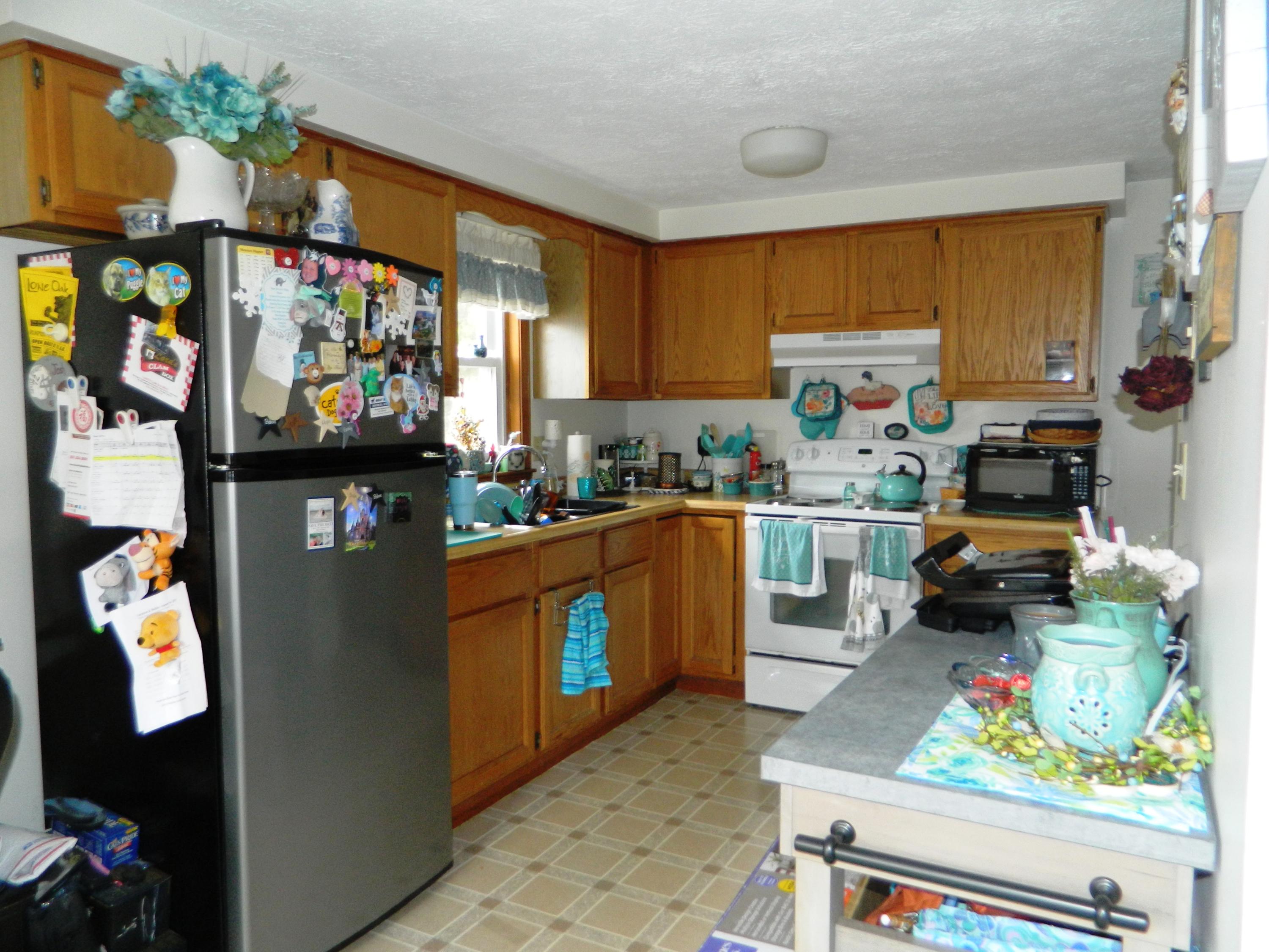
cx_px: 634
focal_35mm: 25
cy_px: 476
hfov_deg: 69.4
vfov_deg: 54.9
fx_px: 916
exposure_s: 1/30
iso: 200
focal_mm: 4.5
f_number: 3.1
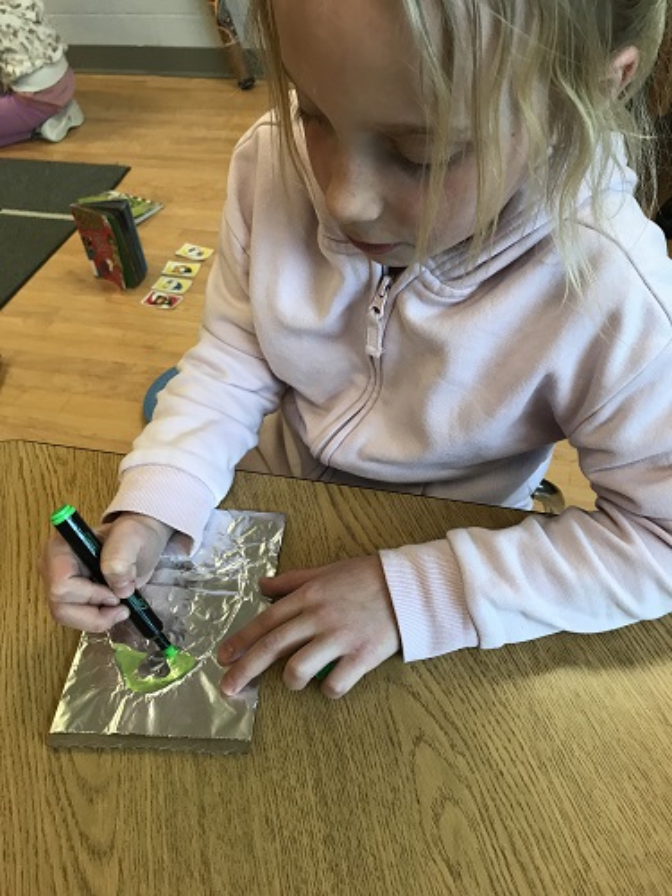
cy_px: 448
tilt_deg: -45.4
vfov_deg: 63.4
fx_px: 725
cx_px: 336
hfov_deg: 49.7
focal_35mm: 28
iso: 40
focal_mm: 3.99
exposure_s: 1/24
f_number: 1.8
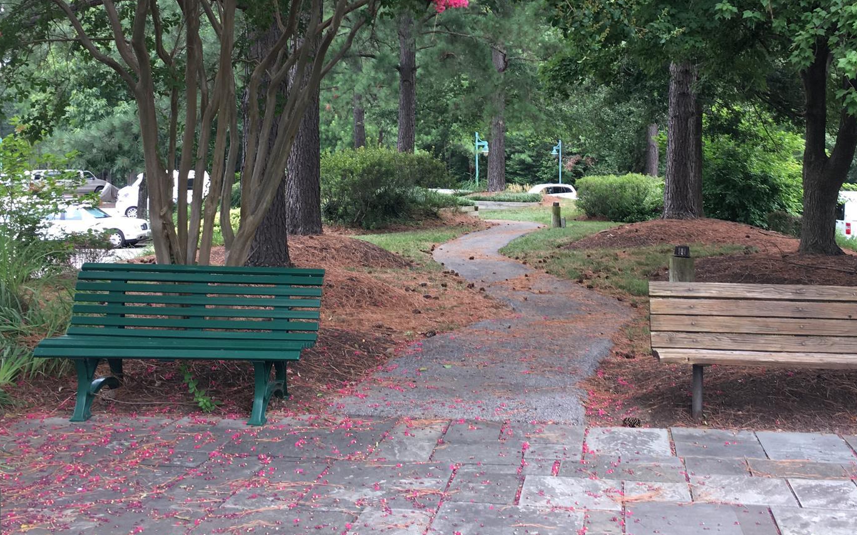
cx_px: 485
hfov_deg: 43.4
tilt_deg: +5.1
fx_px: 1074
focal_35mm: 46
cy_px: 59
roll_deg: -1.1
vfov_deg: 27.1
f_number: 2.2
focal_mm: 4.15
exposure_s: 1/120
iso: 32
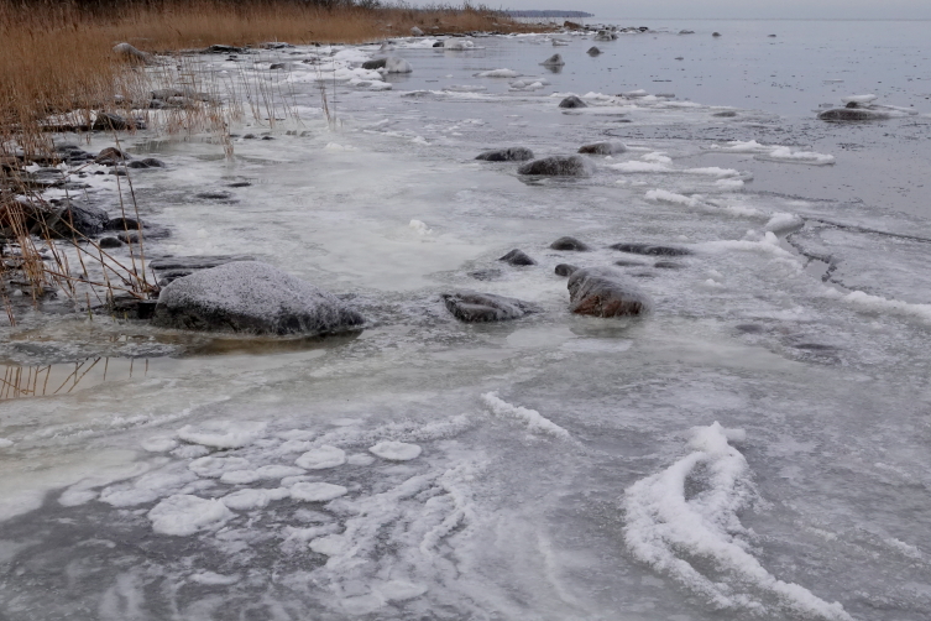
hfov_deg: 40.3
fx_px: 1267
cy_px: 336
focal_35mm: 49
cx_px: 451
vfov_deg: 27.5
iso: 640
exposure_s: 1/250
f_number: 8
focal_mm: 15.17
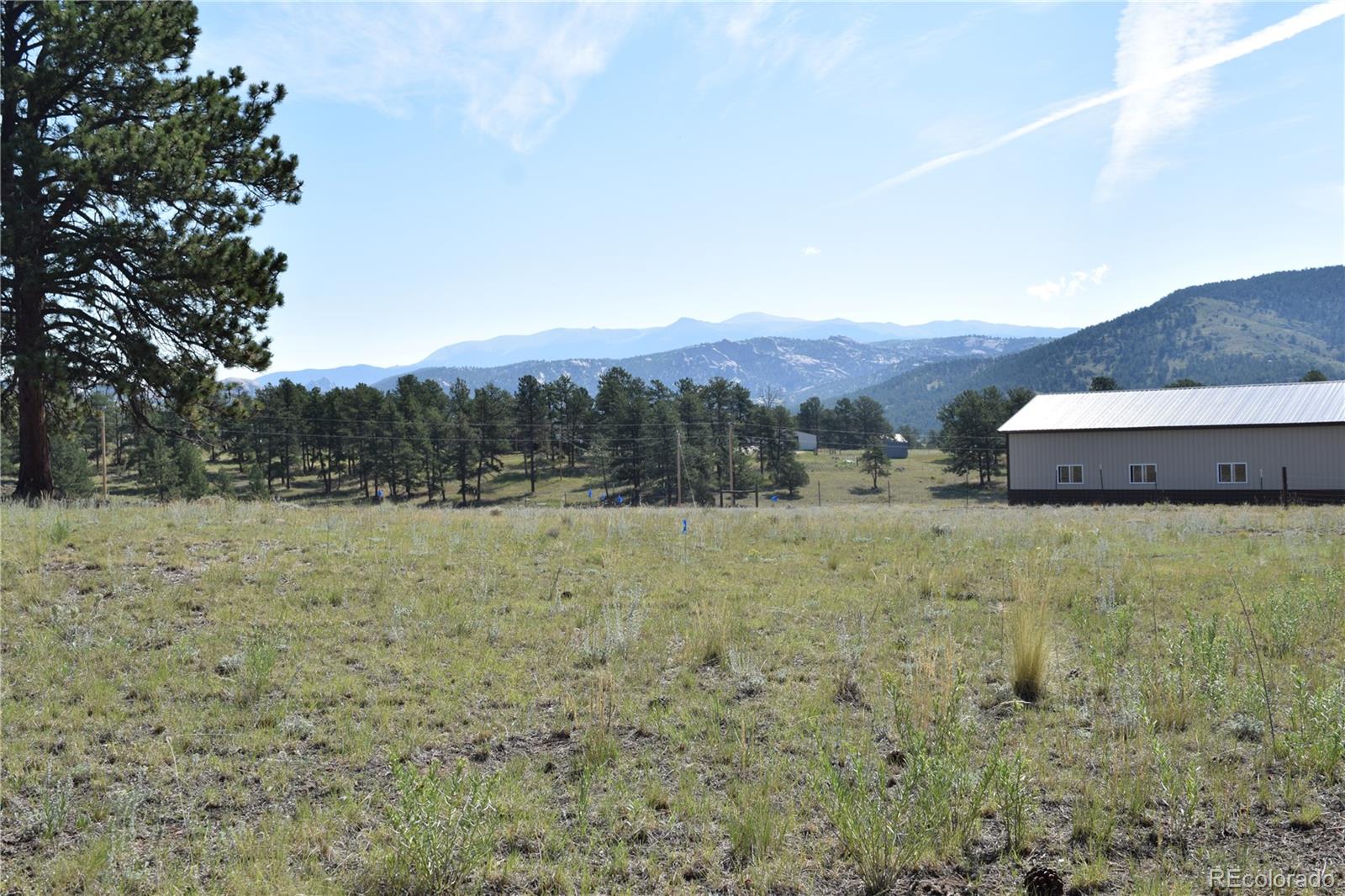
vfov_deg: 36.9
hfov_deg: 53.1
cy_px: 448
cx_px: 672
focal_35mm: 36
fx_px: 1345
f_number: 8
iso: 100
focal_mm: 24
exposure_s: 1/200
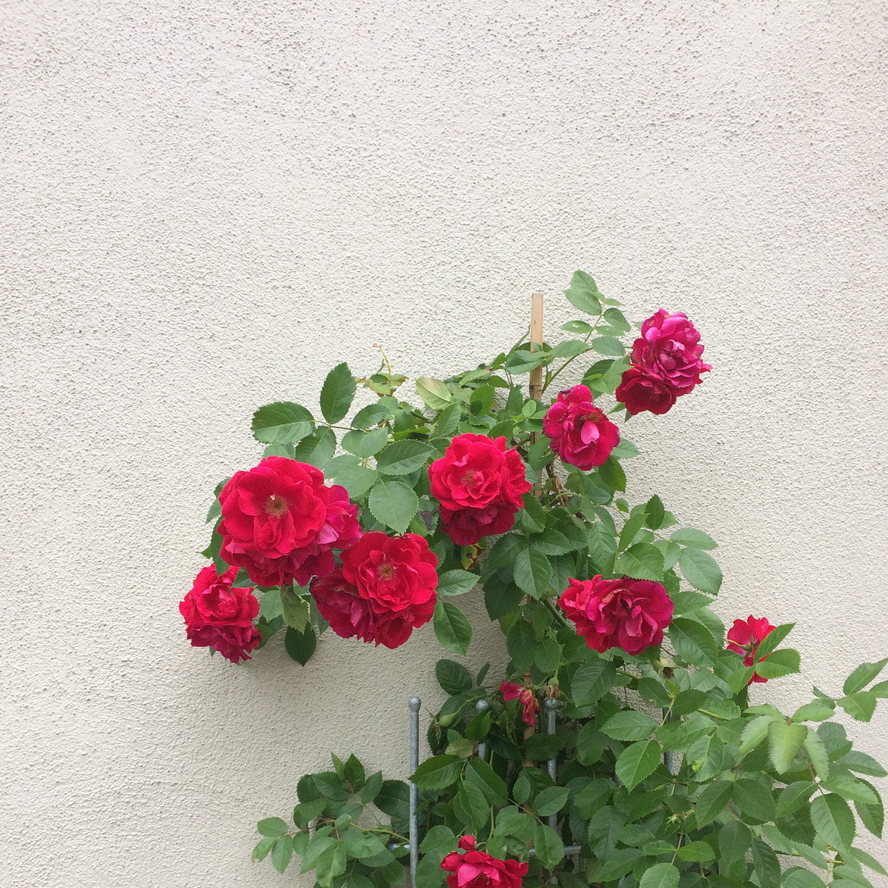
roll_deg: +1.2
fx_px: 1016
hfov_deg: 47.2
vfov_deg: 46.3
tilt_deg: -0.8
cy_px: 605
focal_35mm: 35
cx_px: 451
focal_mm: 4.15
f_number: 2.2
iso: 32
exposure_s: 1/562
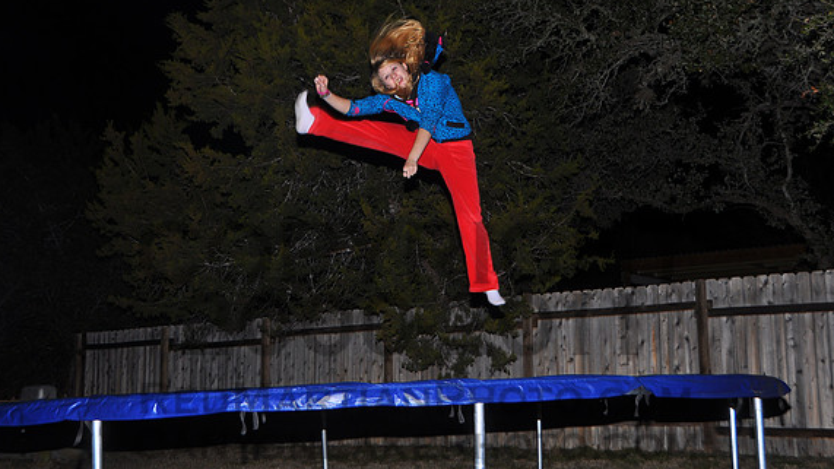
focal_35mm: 51
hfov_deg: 40.6
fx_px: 1128
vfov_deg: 23.5
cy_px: 202
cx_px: 415
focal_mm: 32
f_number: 5.6
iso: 200
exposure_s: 1/60
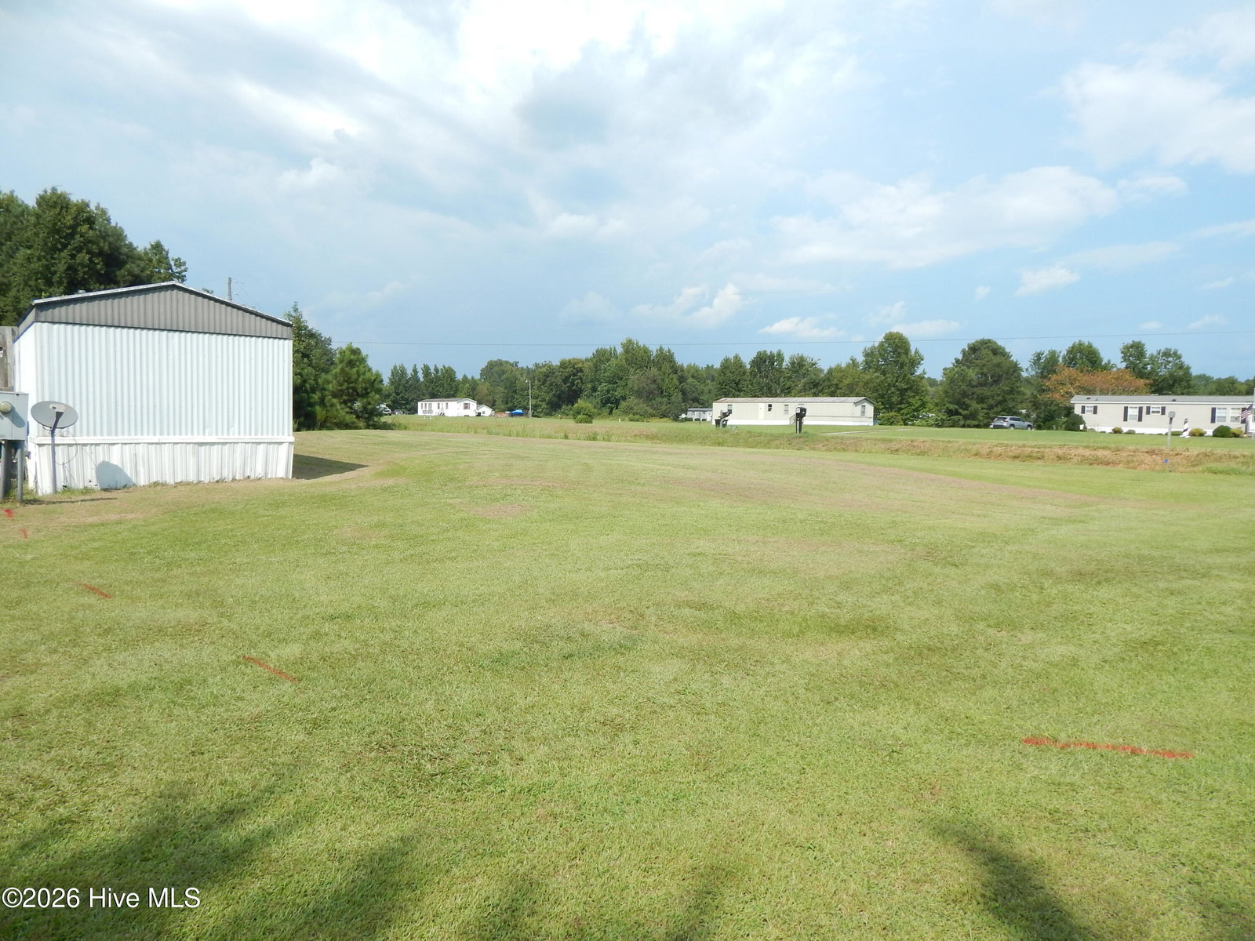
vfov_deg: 58.9
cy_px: 470
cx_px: 628
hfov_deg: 73.9
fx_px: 834
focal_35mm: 23
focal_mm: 4
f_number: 3
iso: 125
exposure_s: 1/1250
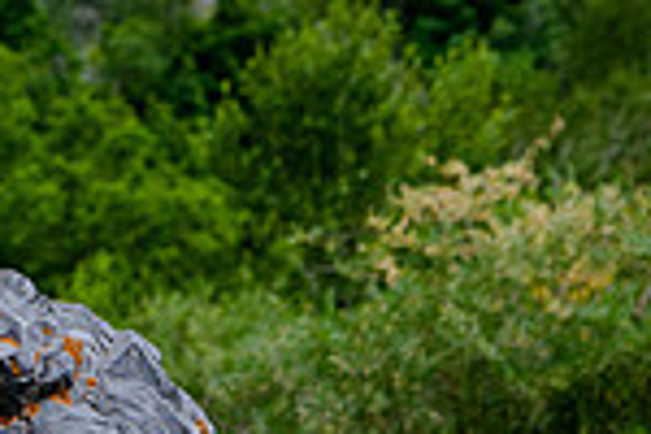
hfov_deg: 8.2
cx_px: -41
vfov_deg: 5.4
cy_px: -405
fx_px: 4539
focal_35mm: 251
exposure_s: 1/250
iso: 400
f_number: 5
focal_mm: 62
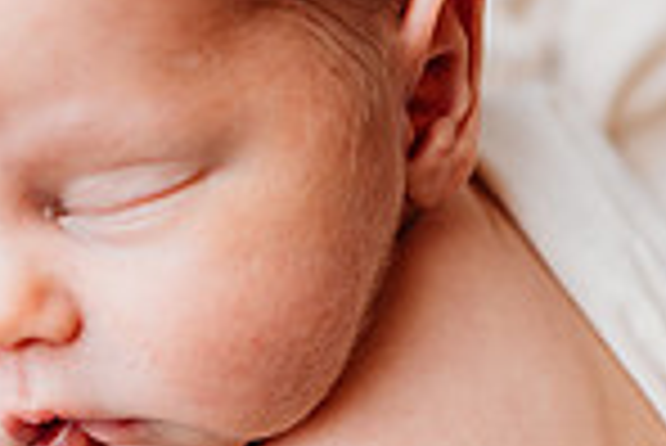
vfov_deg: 14.5
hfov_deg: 21.4
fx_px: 1741
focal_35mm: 94
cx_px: 135
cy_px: 345
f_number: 2.2
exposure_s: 1/200
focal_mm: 24
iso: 80
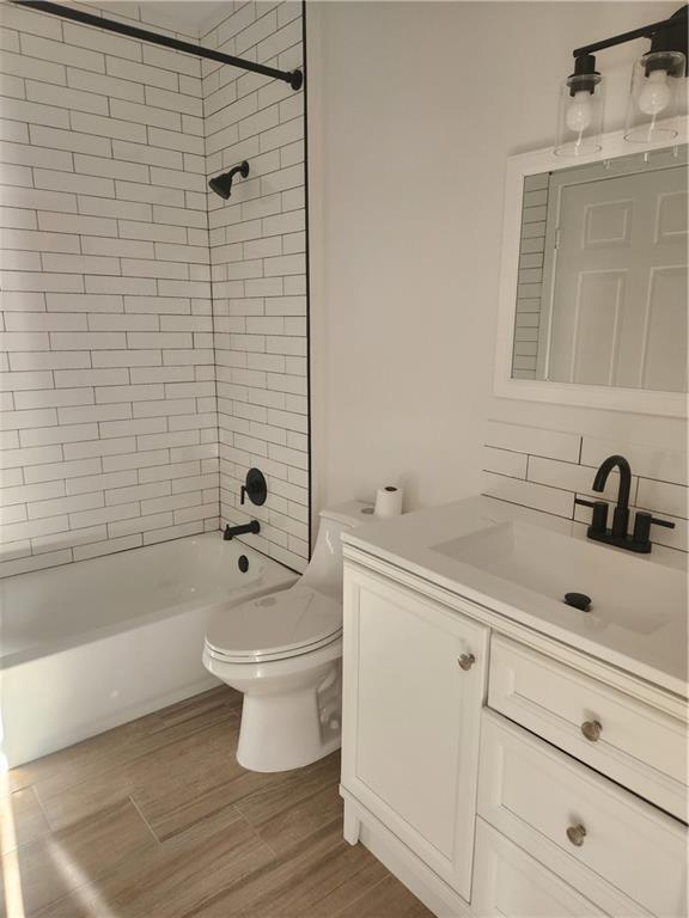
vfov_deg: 73.9
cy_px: 459
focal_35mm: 23
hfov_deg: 58.9
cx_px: 344
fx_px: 610
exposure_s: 1/120
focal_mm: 5.4
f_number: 1.8
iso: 160
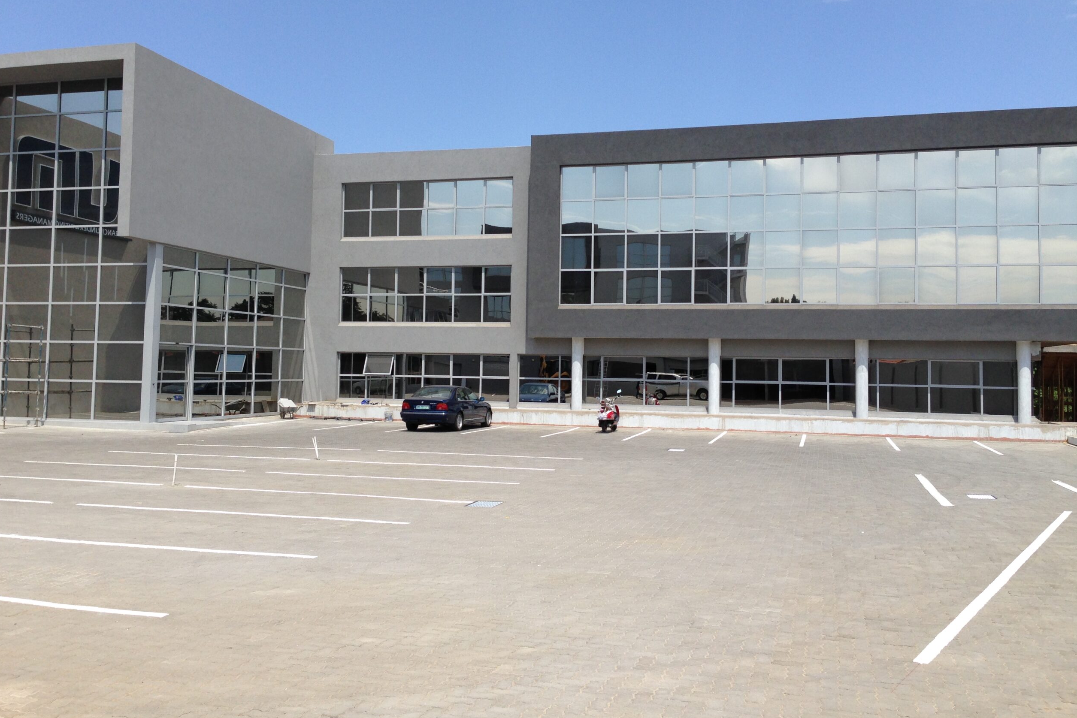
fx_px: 1047
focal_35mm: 35
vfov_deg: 37.8
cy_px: 309
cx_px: 537
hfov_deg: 54.4
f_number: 2.4
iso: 50
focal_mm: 4.12
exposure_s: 1/1261
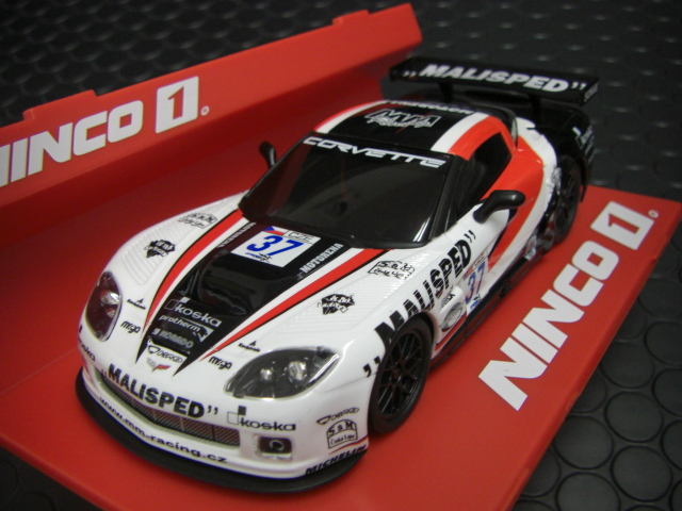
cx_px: 341
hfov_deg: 49.0
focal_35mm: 38
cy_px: 256
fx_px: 749
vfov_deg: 37.7
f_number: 3.4
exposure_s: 1/40
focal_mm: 6.3
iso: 200
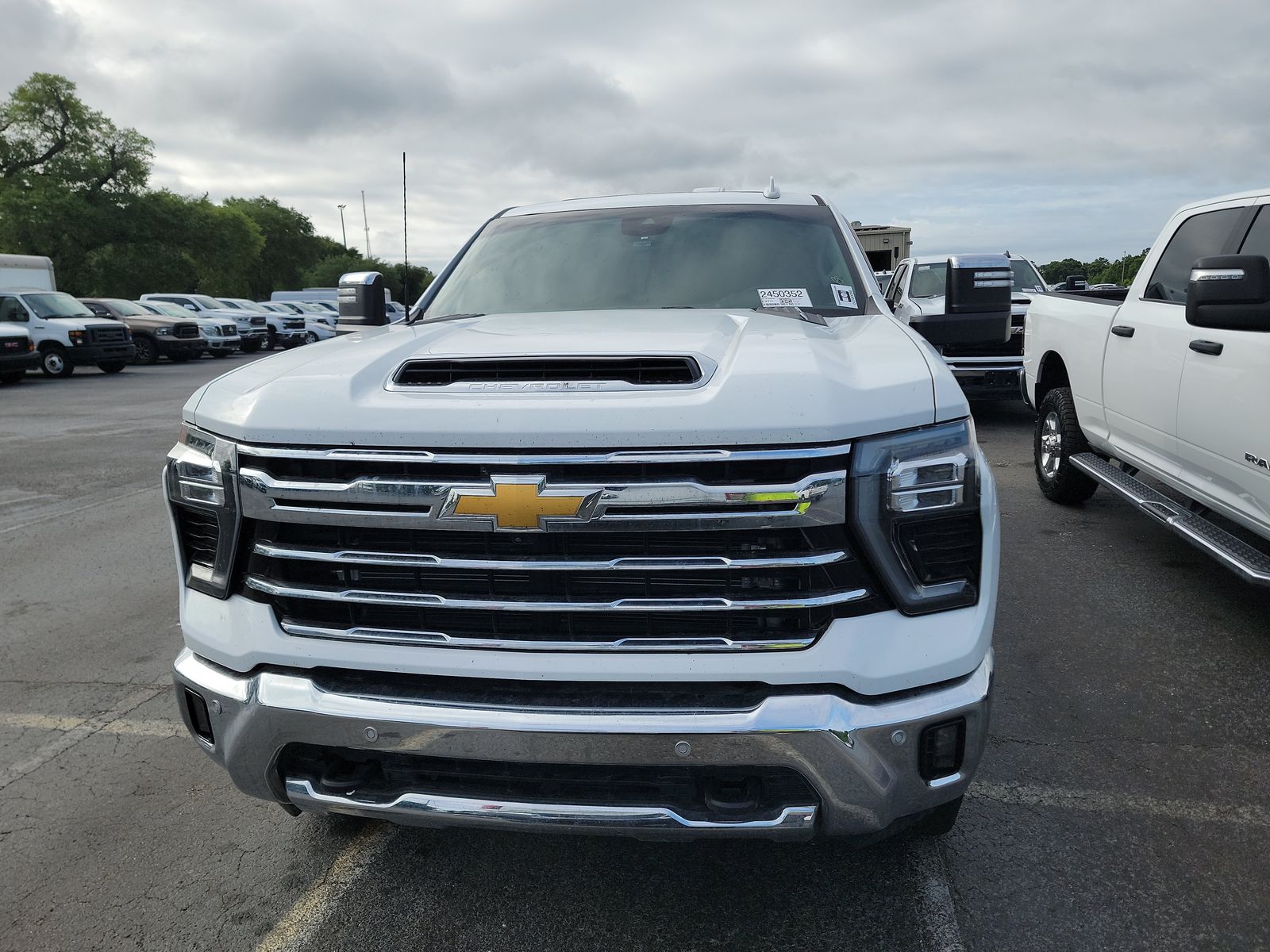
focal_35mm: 24
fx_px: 881
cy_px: 476
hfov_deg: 71.6
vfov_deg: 56.8
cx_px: 635
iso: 50
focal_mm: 6.7
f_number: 1.8
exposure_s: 1/829
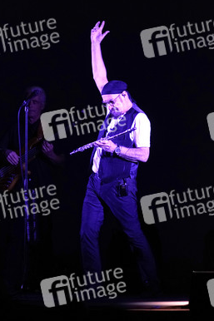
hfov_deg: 6.6
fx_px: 1847
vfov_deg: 9.9
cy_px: 163
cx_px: 107
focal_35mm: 207
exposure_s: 1/320
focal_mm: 200
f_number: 3.5
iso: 1600
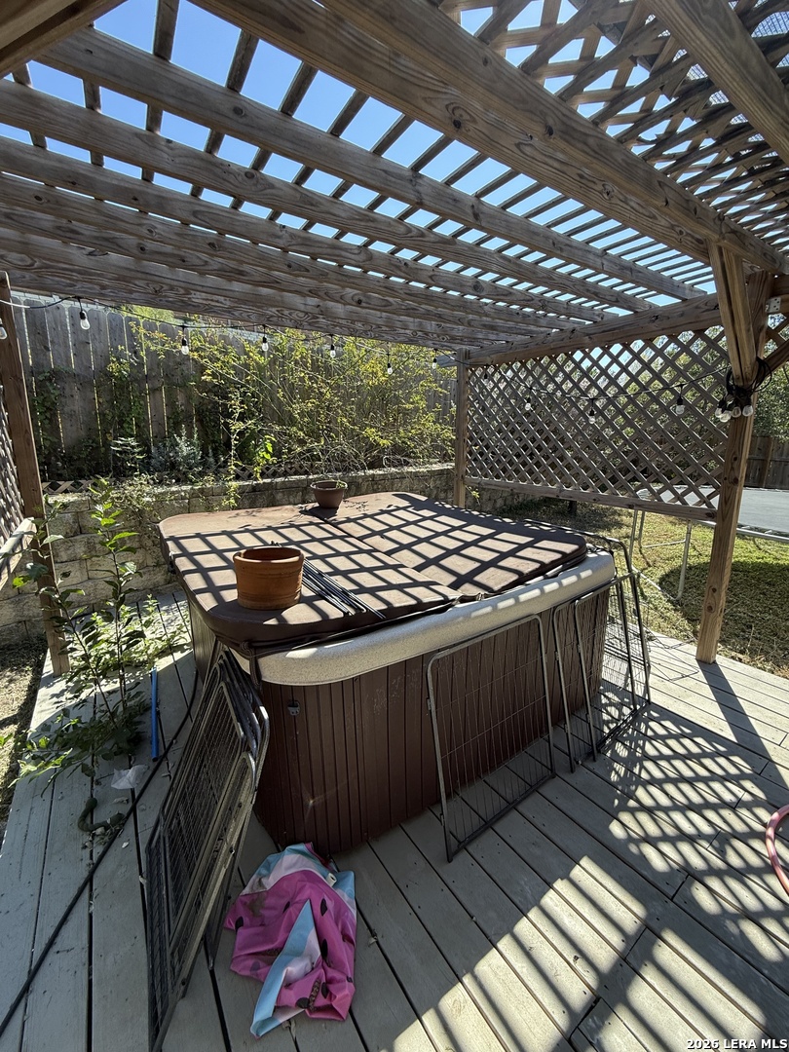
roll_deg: -2.2
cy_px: 526
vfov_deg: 102.1
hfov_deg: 85.7
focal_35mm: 14
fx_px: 425
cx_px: 394
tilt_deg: -12.0
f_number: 2.2
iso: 50
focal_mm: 2.22
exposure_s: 1/416
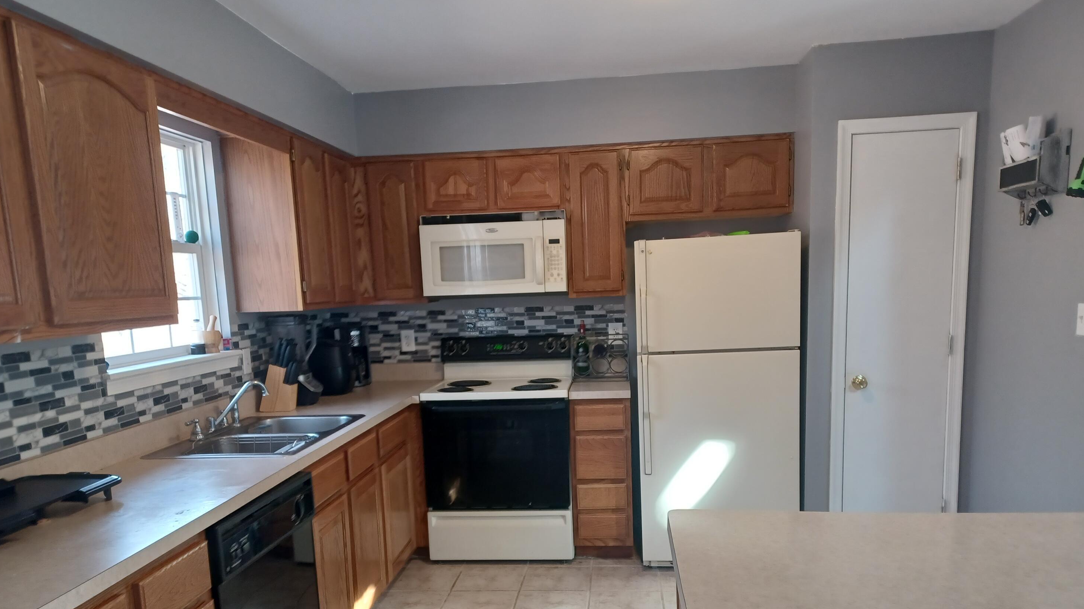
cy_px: 404
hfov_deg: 67.9
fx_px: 805
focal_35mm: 28
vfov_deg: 41.0
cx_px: 543
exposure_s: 1/40
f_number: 1.8
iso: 320
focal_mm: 4.6
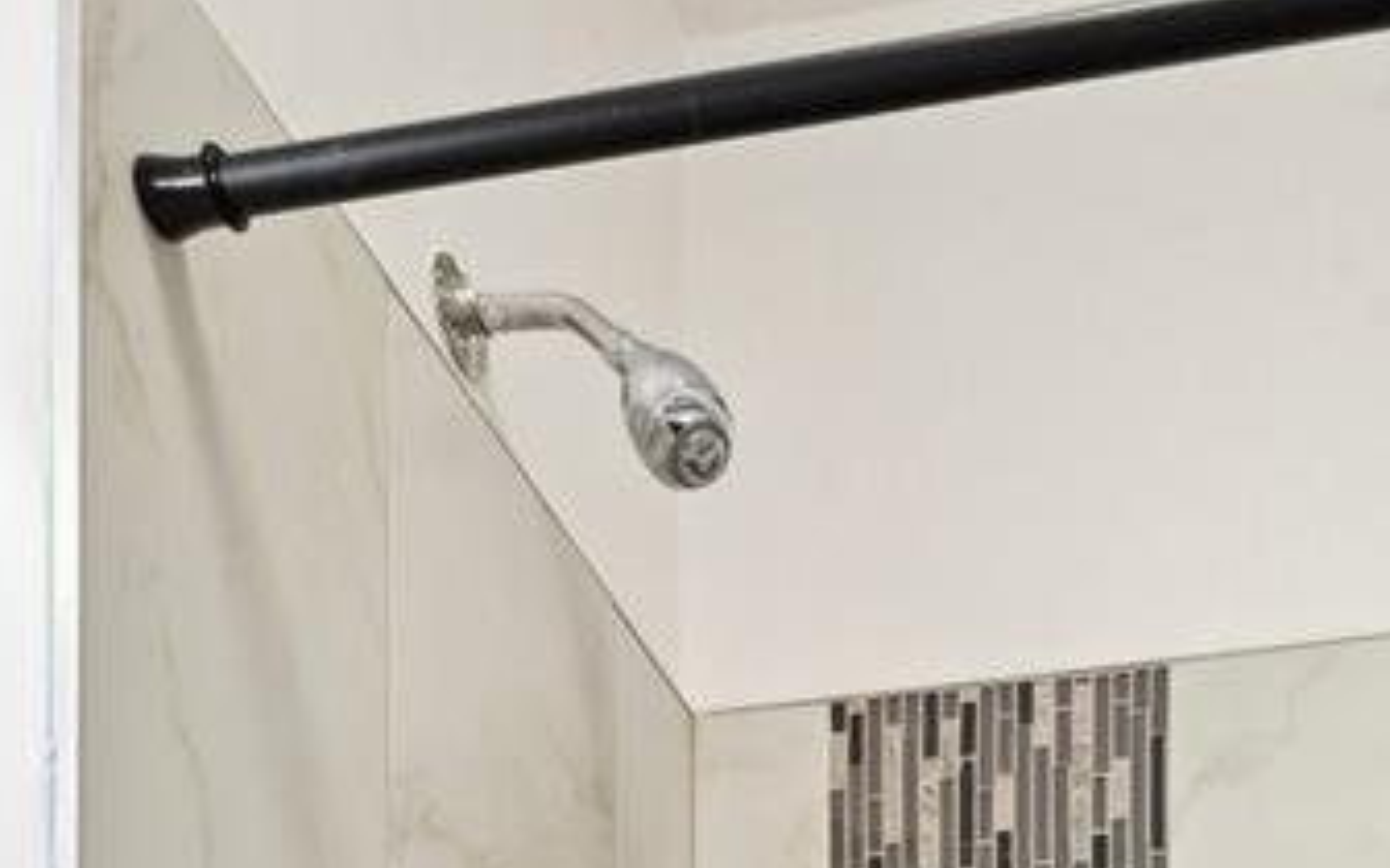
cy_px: 1980
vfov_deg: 15.8
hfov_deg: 36.8
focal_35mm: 51
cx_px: 1274
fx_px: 1932
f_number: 11
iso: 400
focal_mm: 14
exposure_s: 1/15
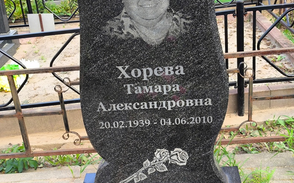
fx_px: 433
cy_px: 110
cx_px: 149
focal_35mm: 54
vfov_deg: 23.9
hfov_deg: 37.5
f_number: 1.7
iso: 50
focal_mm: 4.71
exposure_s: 1/157
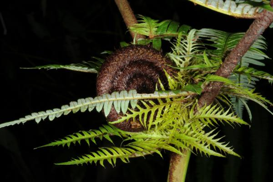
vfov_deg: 15.2
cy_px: 91
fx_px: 682
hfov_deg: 22.6
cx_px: 136
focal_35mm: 90
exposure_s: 1/60
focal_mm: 60
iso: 200
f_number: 36
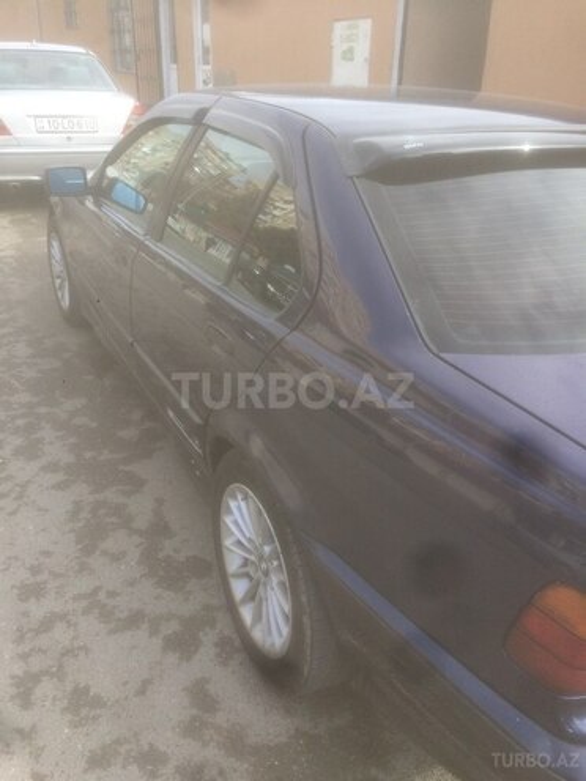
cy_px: 390
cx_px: 293
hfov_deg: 48.2
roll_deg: -2.2
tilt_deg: -26.9
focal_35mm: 29
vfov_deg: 61.7
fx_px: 655
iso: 32
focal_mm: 4.15
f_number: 2.2
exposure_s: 1/451
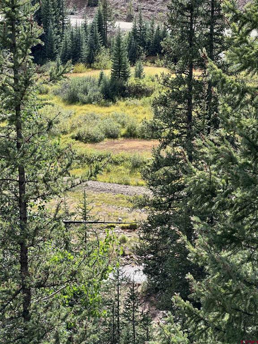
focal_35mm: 77
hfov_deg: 19.1
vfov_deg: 25.3
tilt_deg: -14.1
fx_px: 765
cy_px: 172
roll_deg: -0.5
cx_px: 129
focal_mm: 9
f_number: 2.8
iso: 32
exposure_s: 1/232
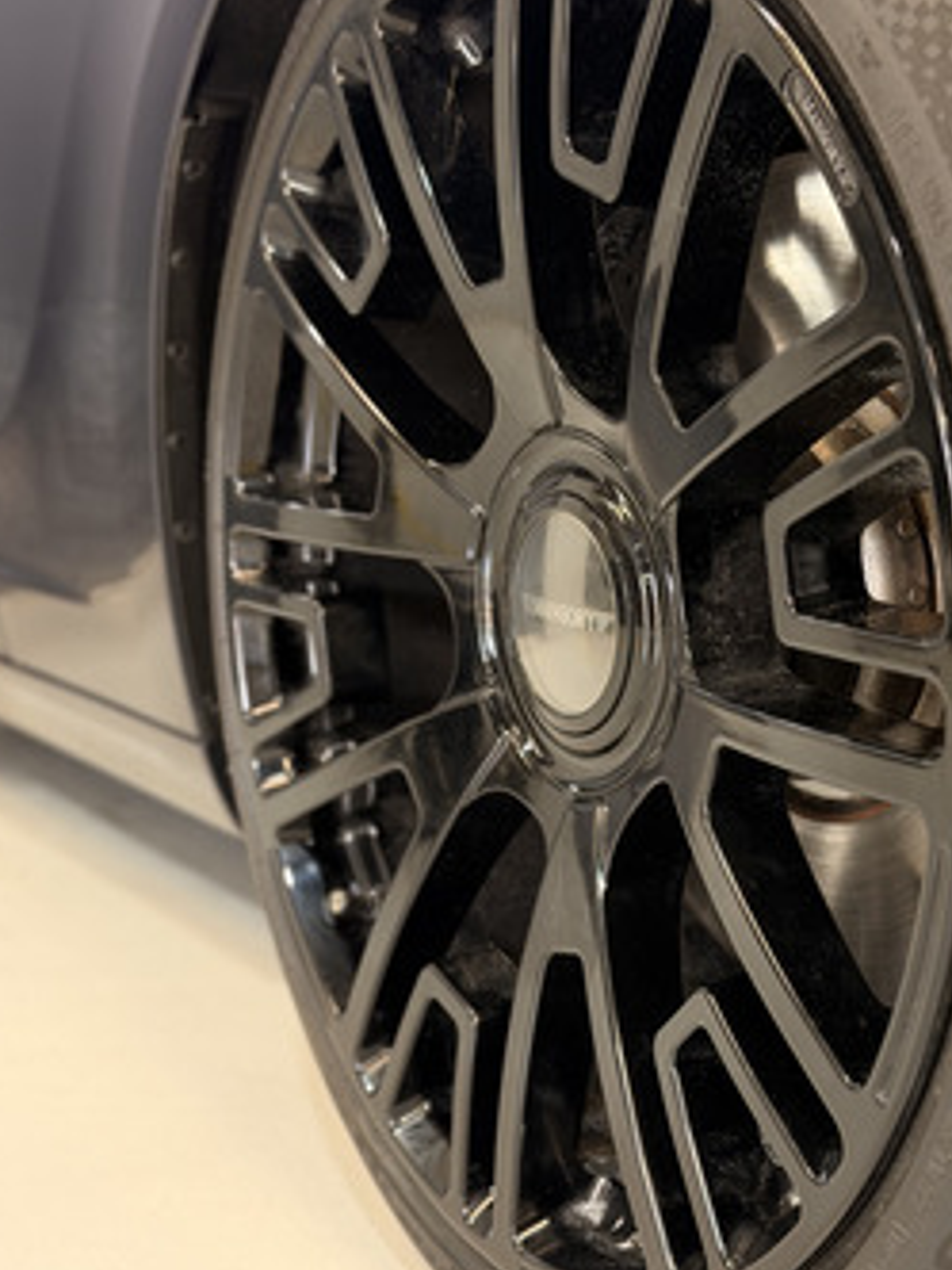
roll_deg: +1.2
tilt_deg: -11.2
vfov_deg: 29.4
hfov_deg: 22.2
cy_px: 652
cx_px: 537
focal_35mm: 66
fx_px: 2420
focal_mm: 6.76
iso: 125
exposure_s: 1/50
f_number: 1.78
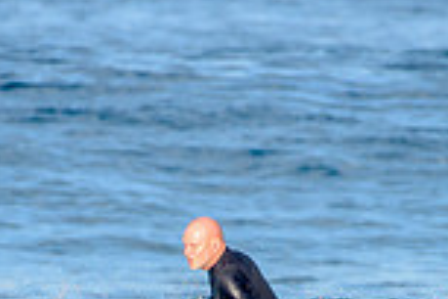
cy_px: 391
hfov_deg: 0.9
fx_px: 28944
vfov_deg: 0.6
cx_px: 208
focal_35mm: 2326
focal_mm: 500
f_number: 5.6
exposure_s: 1/2000
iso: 250
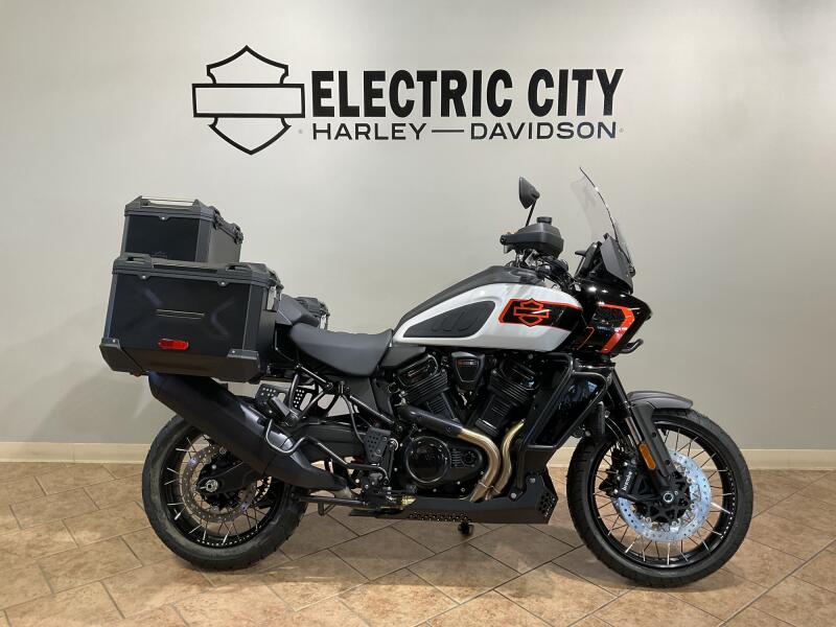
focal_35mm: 29
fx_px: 700
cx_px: 418
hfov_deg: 61.7
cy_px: 314
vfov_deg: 48.2
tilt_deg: -10.1
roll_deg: -0.4
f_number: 1.8
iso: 64
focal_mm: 3
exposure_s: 1/60
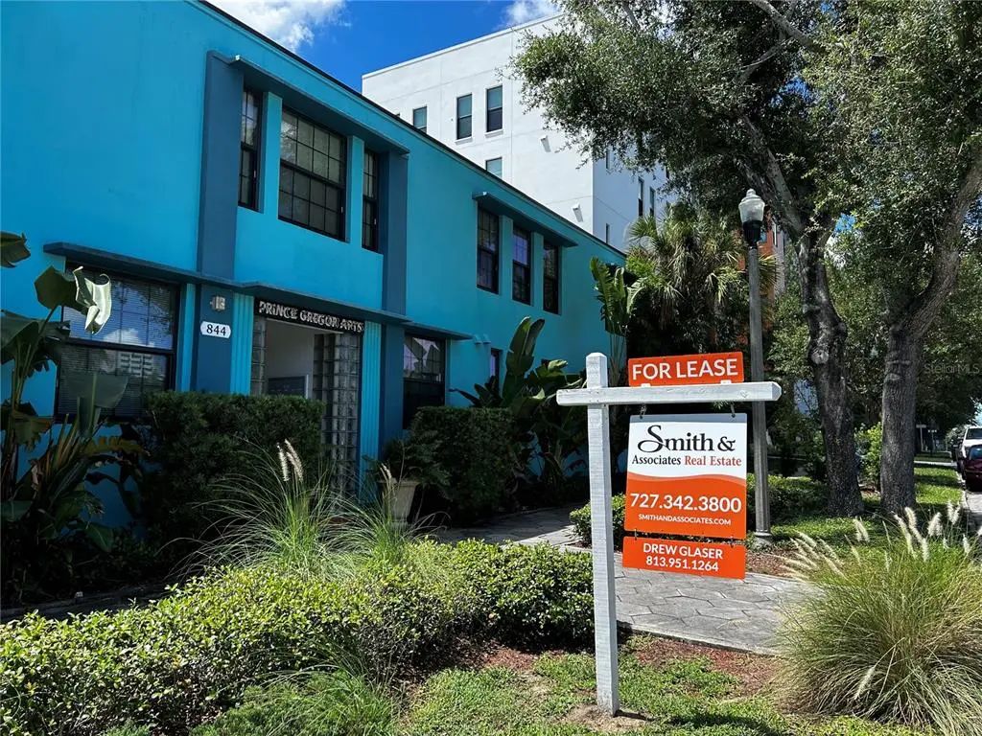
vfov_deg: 53.1
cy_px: 368
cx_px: 491
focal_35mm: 26
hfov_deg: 67.3
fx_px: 738
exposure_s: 1/2208
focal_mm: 5.7
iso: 50
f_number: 1.5
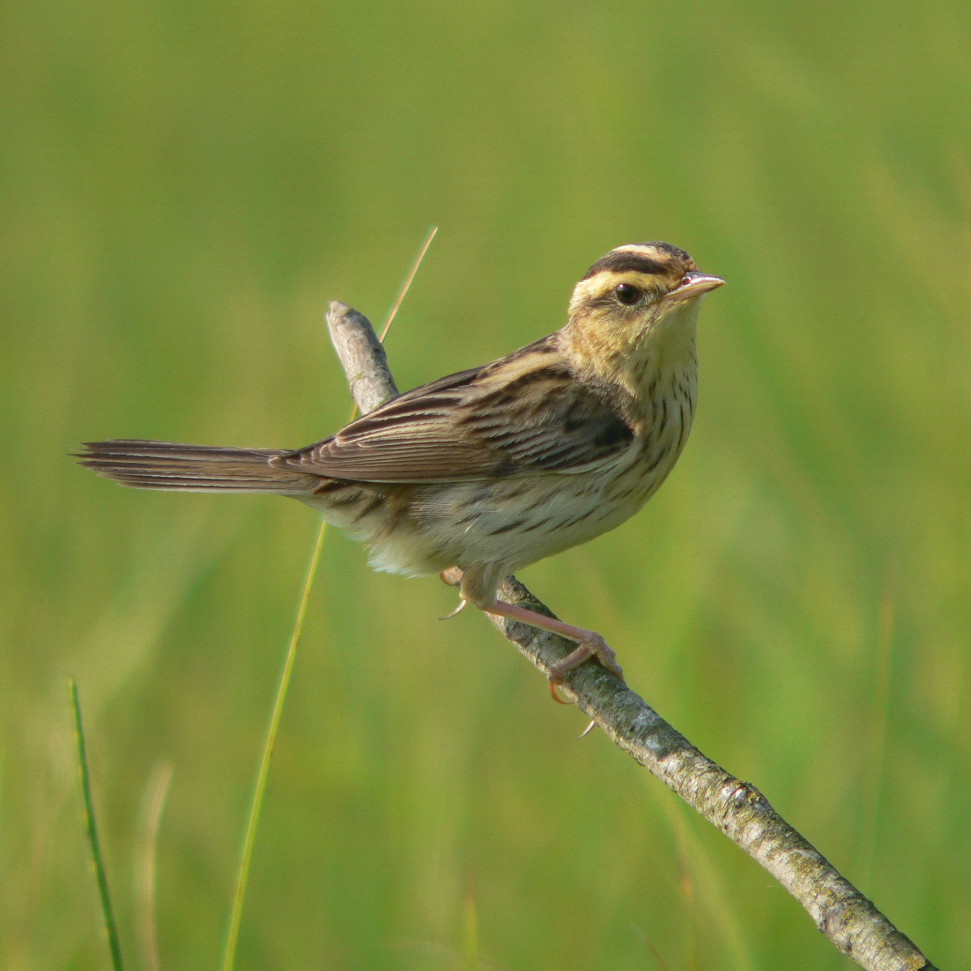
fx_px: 17137
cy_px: 468
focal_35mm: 540
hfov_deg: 3.2
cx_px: 567
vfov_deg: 3.2
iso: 80
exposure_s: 1/640
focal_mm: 72
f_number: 3.3
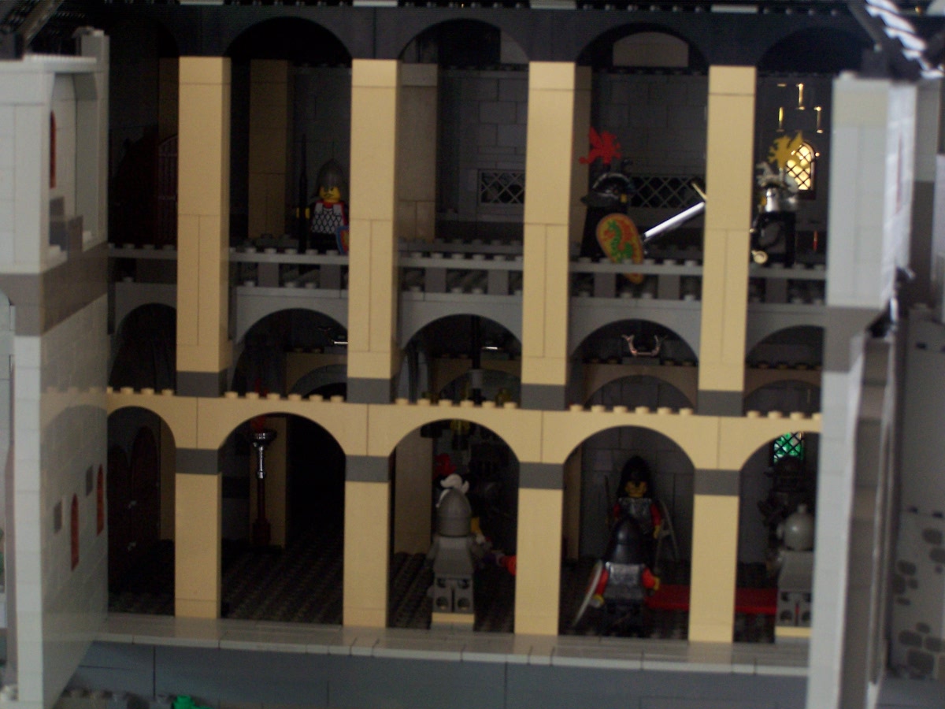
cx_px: 472
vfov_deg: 18.0
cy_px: 354
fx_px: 2239
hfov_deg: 23.8
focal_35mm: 82
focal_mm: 13.7
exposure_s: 1/8
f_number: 3.2
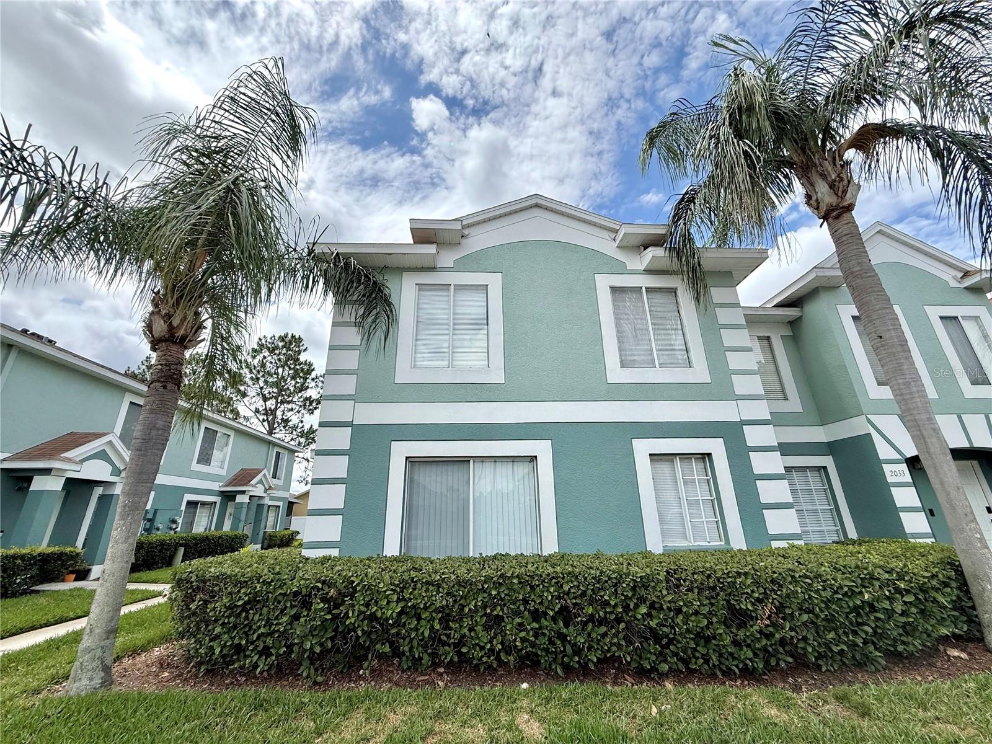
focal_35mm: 14
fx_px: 401
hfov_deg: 102.1
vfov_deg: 85.7
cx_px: 496
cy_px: 372
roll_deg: +0.8
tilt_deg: +21.2
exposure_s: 1/2717
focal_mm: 2.22
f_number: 2.2
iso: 50
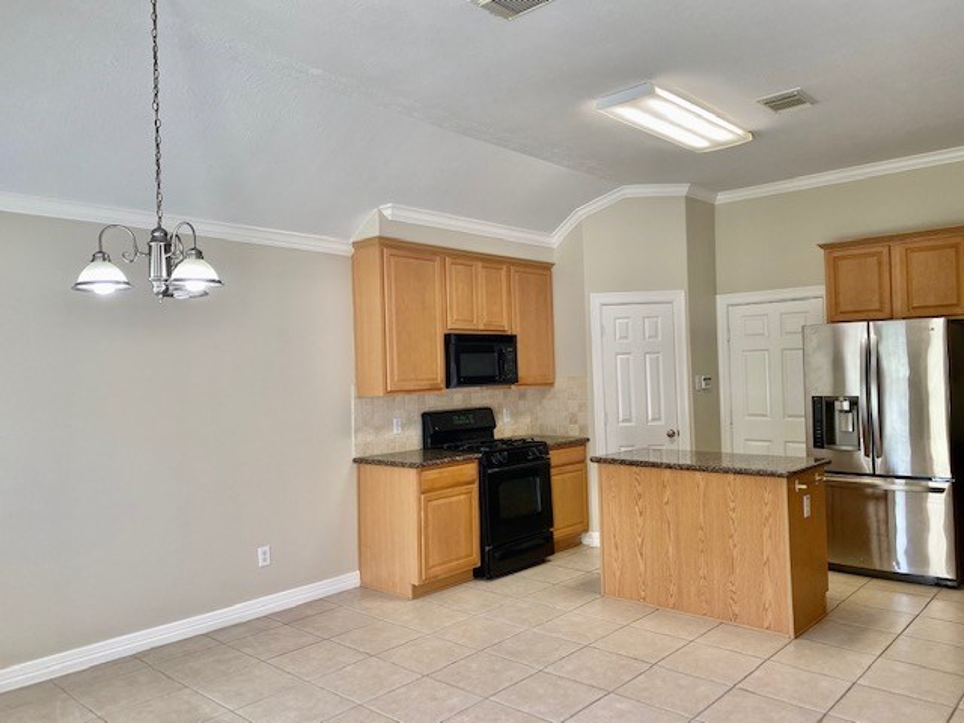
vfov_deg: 53.1
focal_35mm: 26
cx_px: 482
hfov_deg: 67.3
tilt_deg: +1.9
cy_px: 362
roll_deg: +1.4
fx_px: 724
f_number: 1.8
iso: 80
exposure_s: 1/120
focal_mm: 4.25
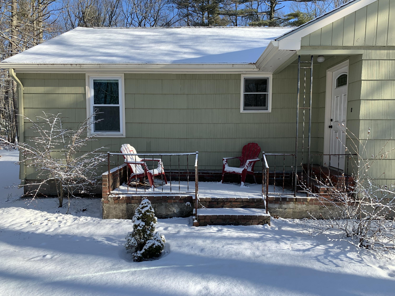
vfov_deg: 53.1
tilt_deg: -3.0
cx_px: 198
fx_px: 297
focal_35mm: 26
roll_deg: -1.1
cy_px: 148
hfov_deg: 67.3
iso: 25
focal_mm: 4.25
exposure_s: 1/954
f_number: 1.8
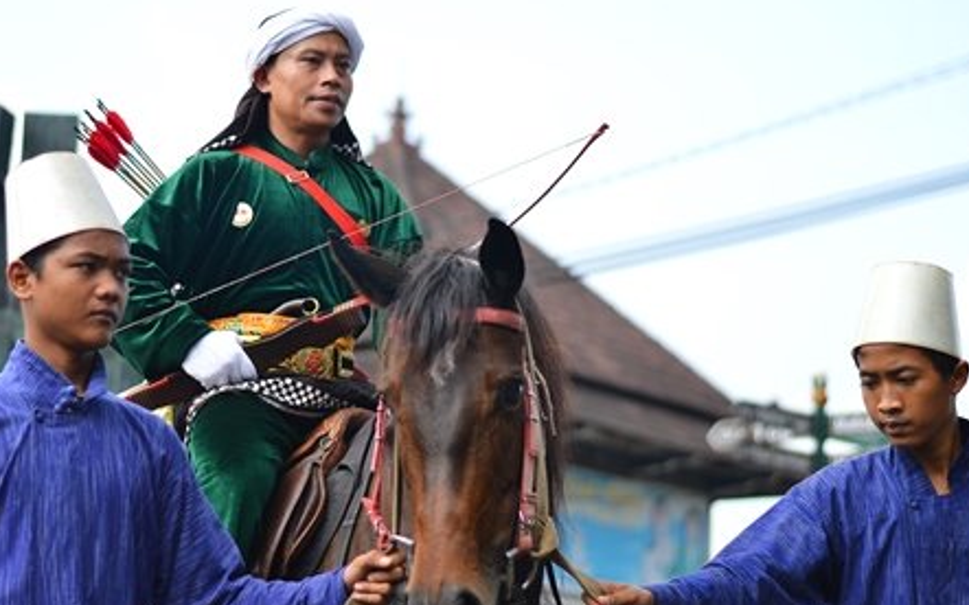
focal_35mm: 96
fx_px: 2535
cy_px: 216
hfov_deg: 21.6
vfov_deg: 13.6
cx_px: 418
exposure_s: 1/1000
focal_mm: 50
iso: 100
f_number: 1.8
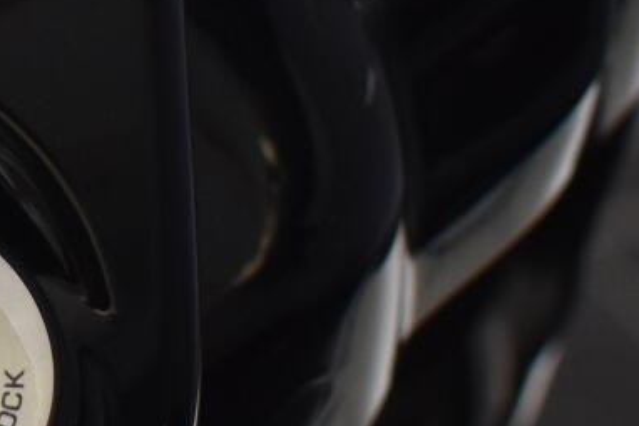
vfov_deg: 4.9
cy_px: -449
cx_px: -512
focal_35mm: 275
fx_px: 4876
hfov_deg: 7.3
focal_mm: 35
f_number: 4.5
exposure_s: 1/160
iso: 800
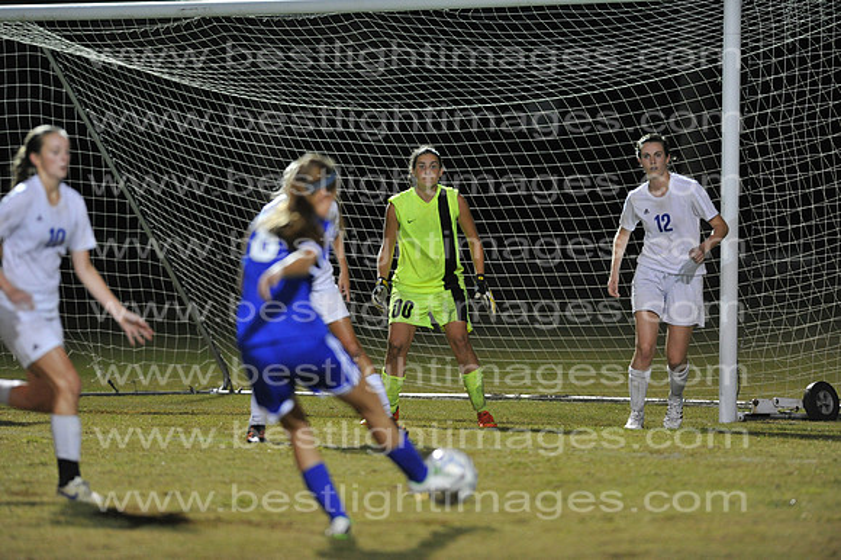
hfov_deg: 6.9
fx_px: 7004
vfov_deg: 4.6
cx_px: 420
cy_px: 280
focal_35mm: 300
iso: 4000
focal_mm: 300
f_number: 3.5
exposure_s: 1/400
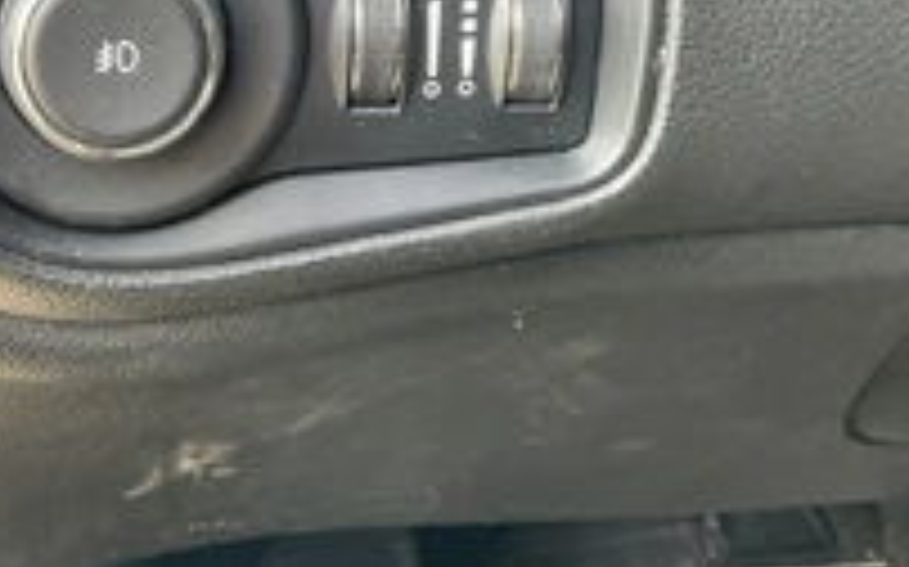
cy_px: 153
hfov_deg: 32.8
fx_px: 1510
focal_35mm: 61
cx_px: 225
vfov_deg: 21.1
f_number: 1.8
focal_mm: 3
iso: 80
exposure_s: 1/60
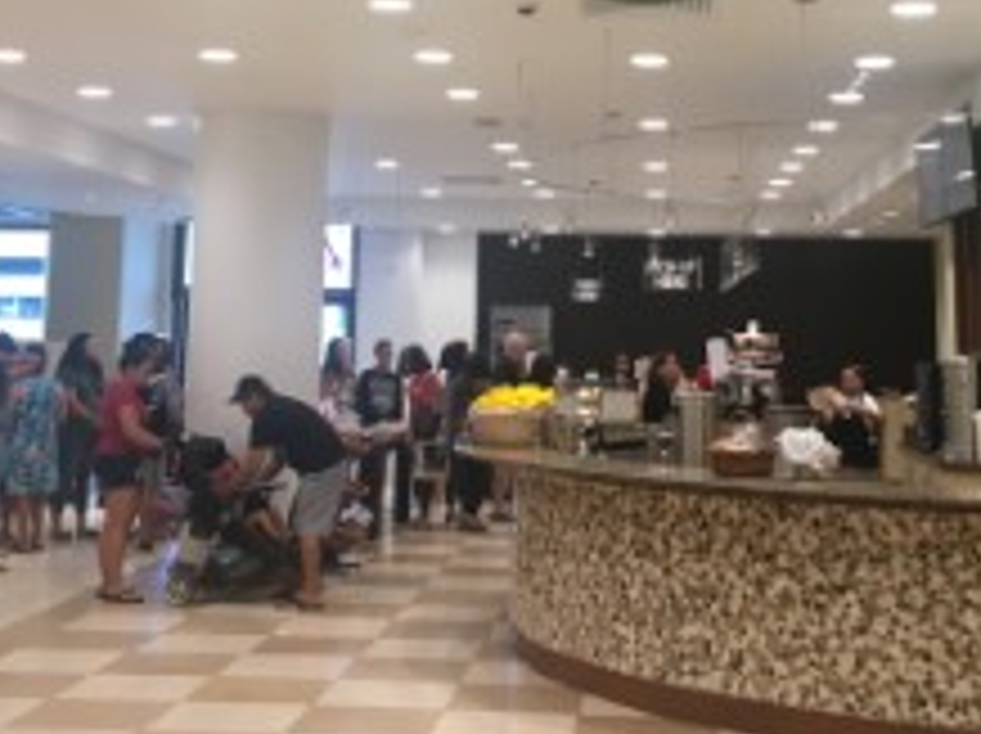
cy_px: 68
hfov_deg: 32.2
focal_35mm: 60
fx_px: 1698
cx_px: 522
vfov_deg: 23.7
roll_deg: -1.1
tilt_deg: +10.2
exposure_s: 1/30
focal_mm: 4.15
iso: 25
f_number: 2.2
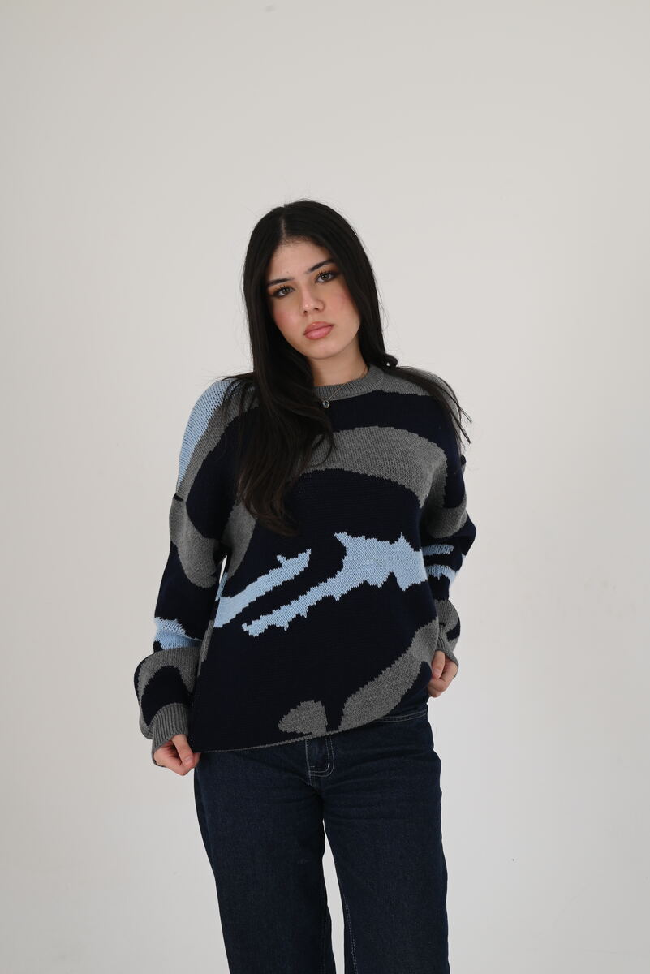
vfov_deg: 39.6
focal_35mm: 50
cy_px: 487
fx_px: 1353
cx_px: 325
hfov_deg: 27.0
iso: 200
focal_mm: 50
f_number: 10
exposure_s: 1/125
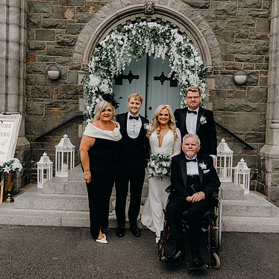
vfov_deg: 49.7
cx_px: 141
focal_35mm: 33
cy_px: 137
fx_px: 301
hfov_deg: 49.7
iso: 320
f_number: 6.3
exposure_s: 1/200
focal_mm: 25
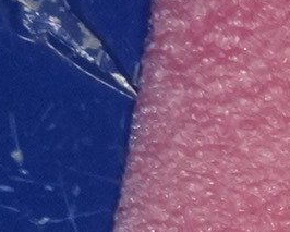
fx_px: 4671
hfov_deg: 3.4
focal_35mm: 544
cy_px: 9
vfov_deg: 2.8
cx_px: 1292
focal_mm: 42
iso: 800
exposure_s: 1/15
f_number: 20
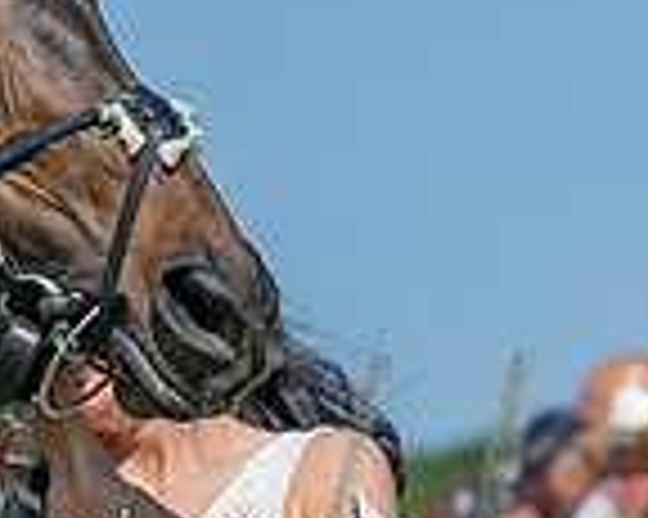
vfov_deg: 2.1
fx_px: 13914
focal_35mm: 726
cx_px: 182
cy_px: 405
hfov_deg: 2.7
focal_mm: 110
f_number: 4.5
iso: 200
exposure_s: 1/2500
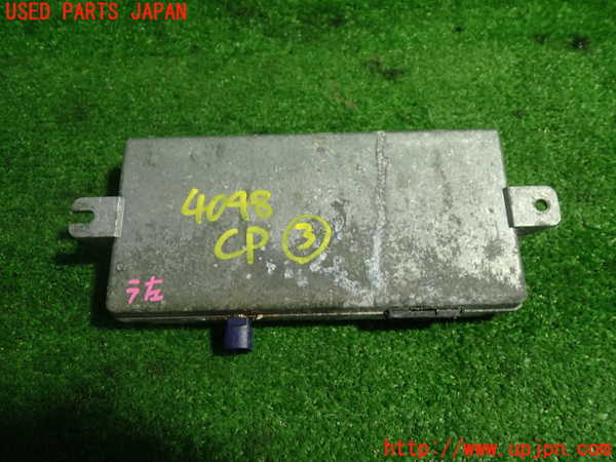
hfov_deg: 60.0
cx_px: 308
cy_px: 231
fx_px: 534
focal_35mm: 30
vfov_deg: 46.8
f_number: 2.3
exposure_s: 1/50
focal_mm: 5.4
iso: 200
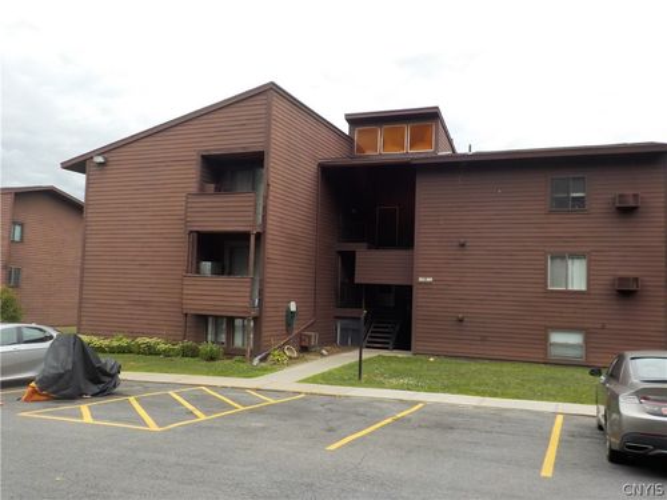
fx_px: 578
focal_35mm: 30
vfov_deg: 46.8
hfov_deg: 60.0
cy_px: 250
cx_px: 334
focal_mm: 4.1
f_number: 3.3
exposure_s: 1/320
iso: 125
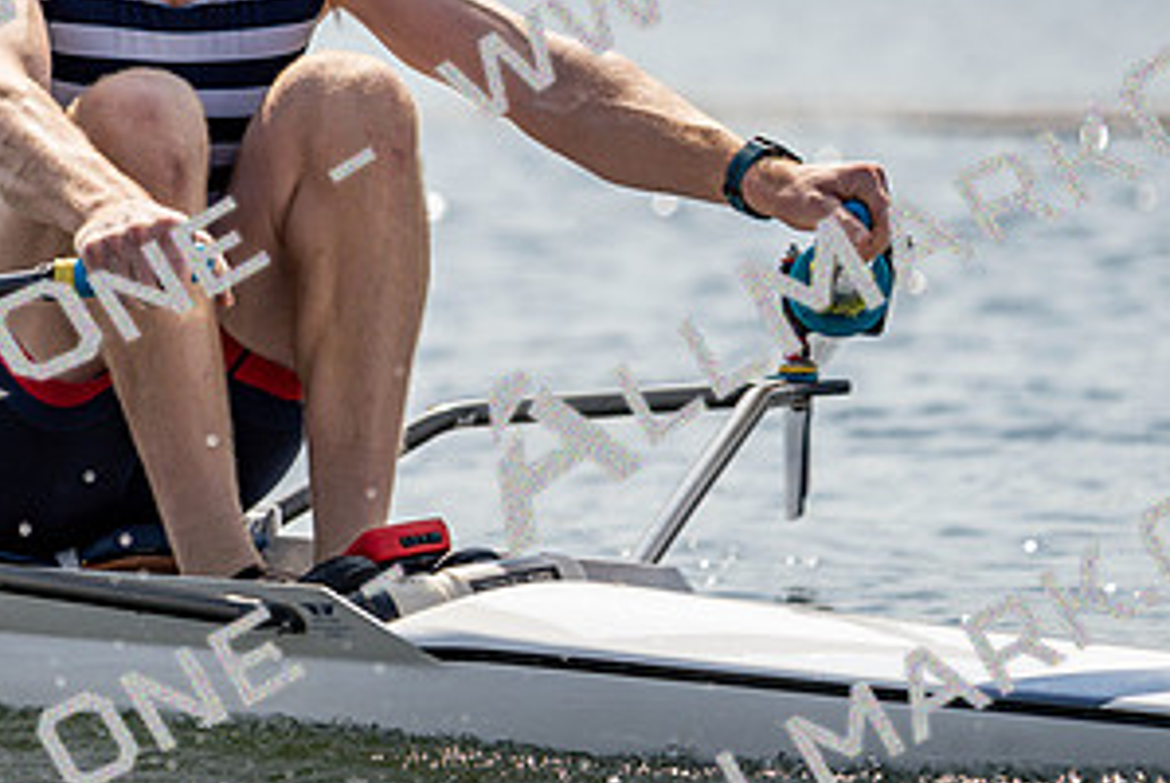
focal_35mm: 547
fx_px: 17794
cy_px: 186
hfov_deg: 3.8
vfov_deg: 2.5
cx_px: 153
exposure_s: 1/1600
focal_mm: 282
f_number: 5.6
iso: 160
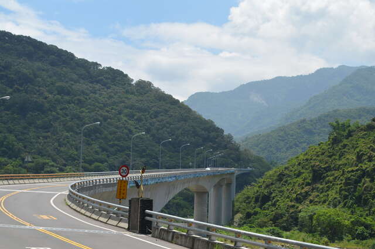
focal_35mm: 82
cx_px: 188
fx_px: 858
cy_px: 124
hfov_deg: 24.7
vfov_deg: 16.5
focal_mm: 55
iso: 100
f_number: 8
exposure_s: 1/250
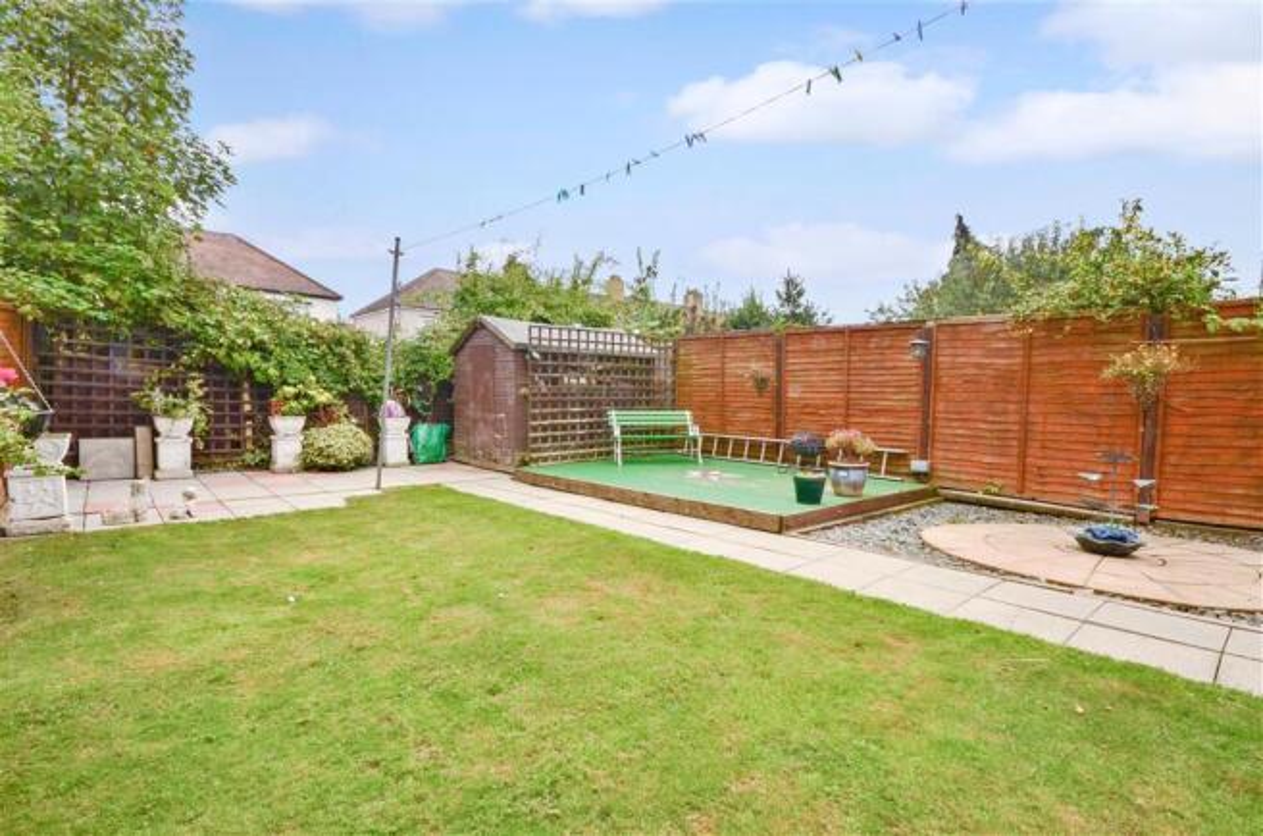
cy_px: 418
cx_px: 632
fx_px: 577
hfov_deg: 95.1
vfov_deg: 71.8
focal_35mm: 16
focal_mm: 11
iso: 400
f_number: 25
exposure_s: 1/13
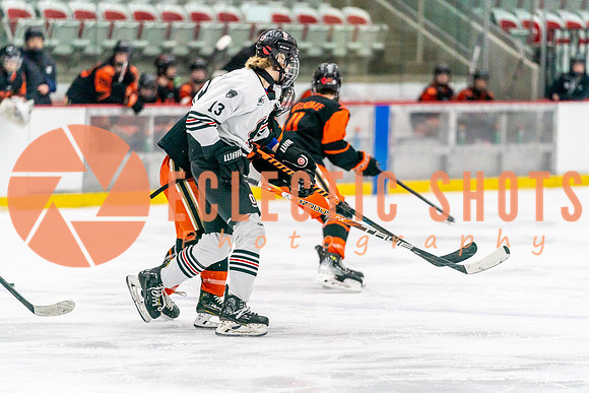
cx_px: 294
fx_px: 3941
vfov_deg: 5.7
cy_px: 237
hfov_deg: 8.5
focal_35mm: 241
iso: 3200
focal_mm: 200
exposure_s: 1/1250
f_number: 2.8
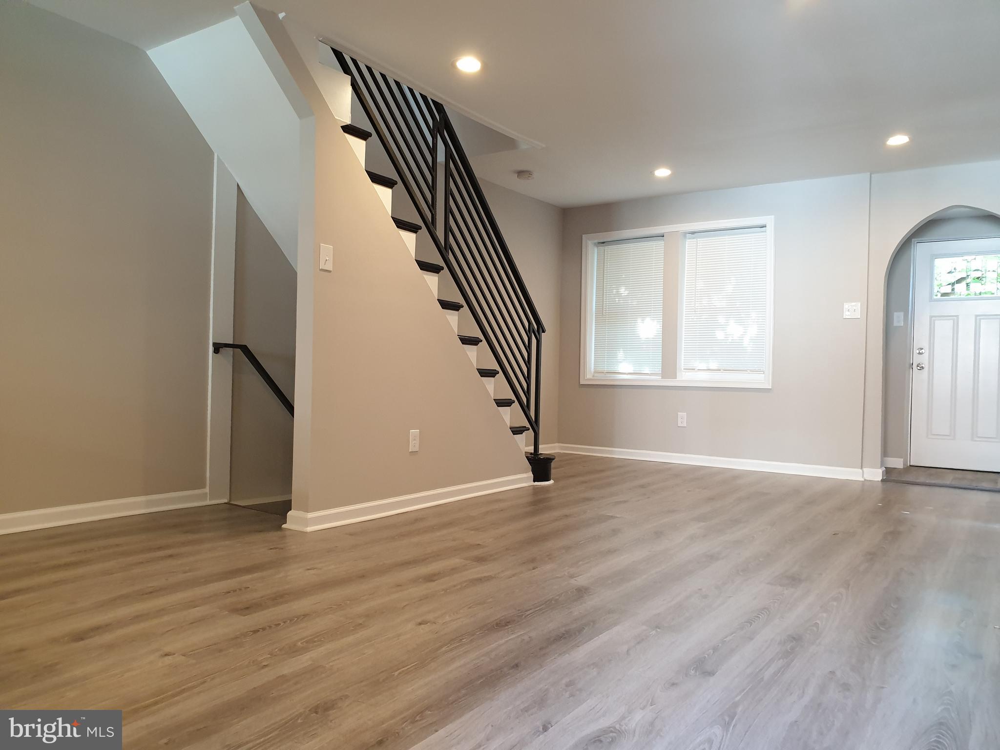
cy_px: 375
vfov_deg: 53.1
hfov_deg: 67.3
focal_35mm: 26
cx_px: 500
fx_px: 751
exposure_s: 1/60
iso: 320
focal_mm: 4.3
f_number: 2.4
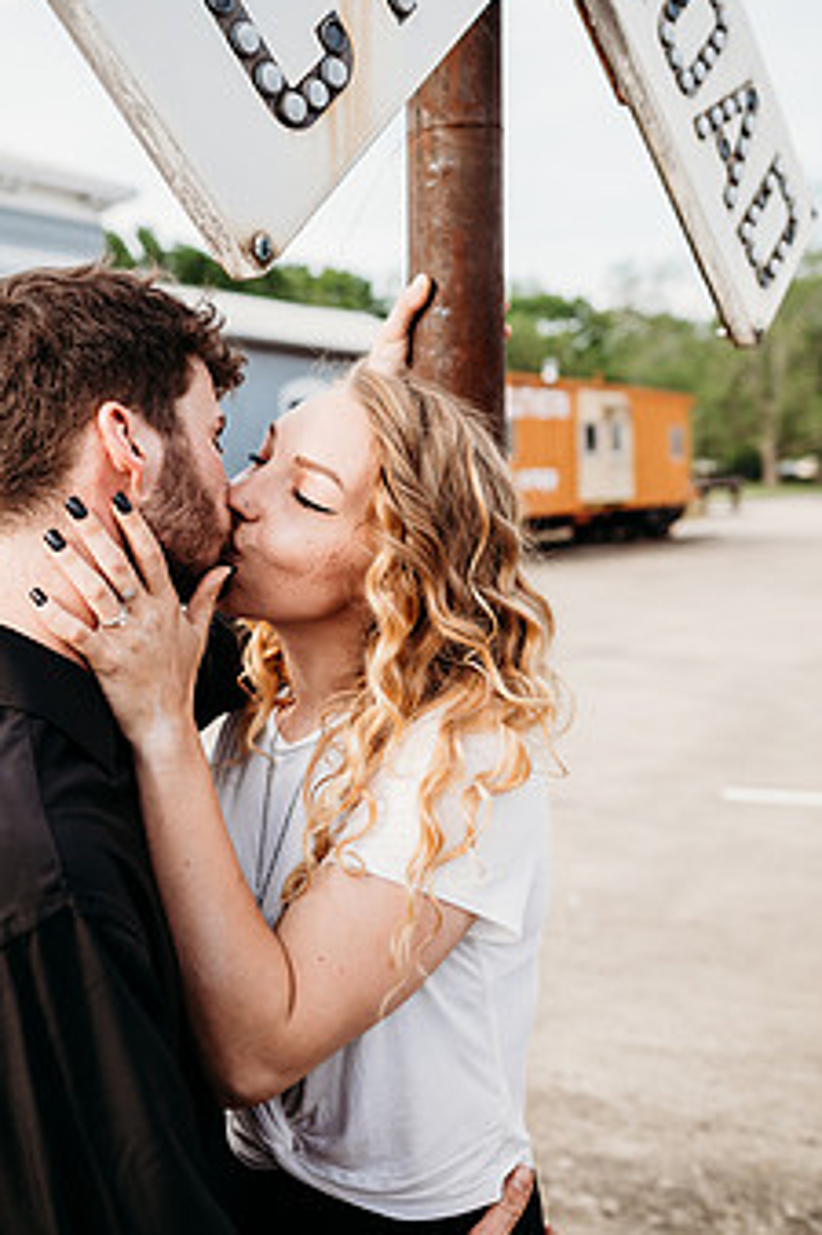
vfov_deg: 58.2
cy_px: 482
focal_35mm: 32
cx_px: 300
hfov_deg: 40.7
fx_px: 1097
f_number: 2.8
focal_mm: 24
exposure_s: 1/640
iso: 100
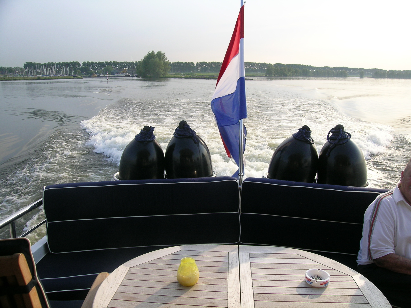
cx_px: 206
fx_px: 332
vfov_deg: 49.7
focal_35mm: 28
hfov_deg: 63.4
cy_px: 154
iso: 50
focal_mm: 5.8
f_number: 5
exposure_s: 1/178
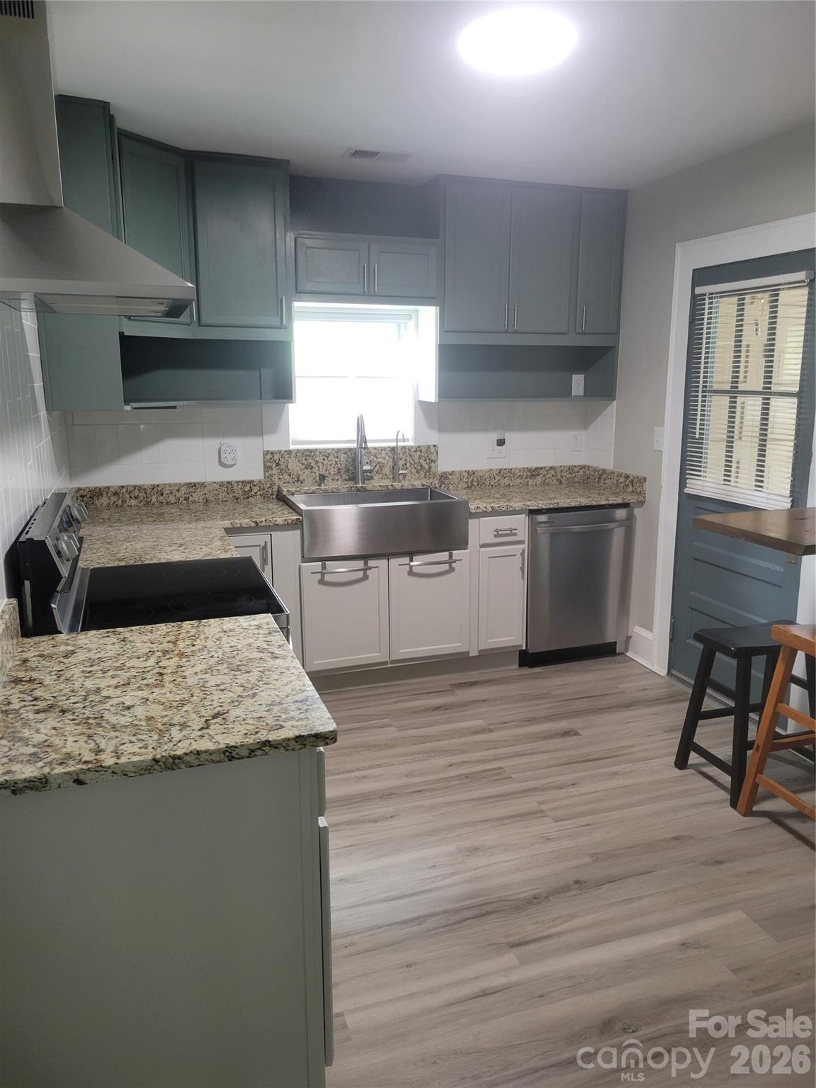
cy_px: 544
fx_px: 817
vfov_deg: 67.3
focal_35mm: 26
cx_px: 408
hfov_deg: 53.1
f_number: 1.8
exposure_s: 1/40
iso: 200
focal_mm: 5.4
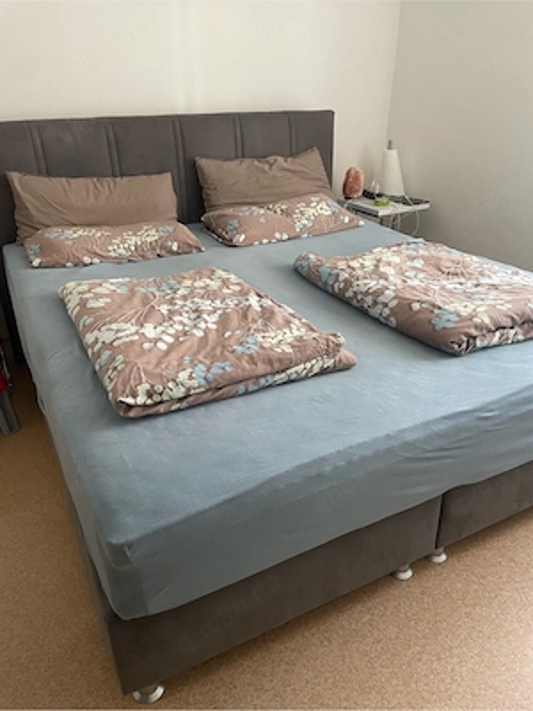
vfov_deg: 67.3
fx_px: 534
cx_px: 266
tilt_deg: -26.6
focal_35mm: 26
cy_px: 356
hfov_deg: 53.1
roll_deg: +0.8
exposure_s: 1/60
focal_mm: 4.2
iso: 500
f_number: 1.6
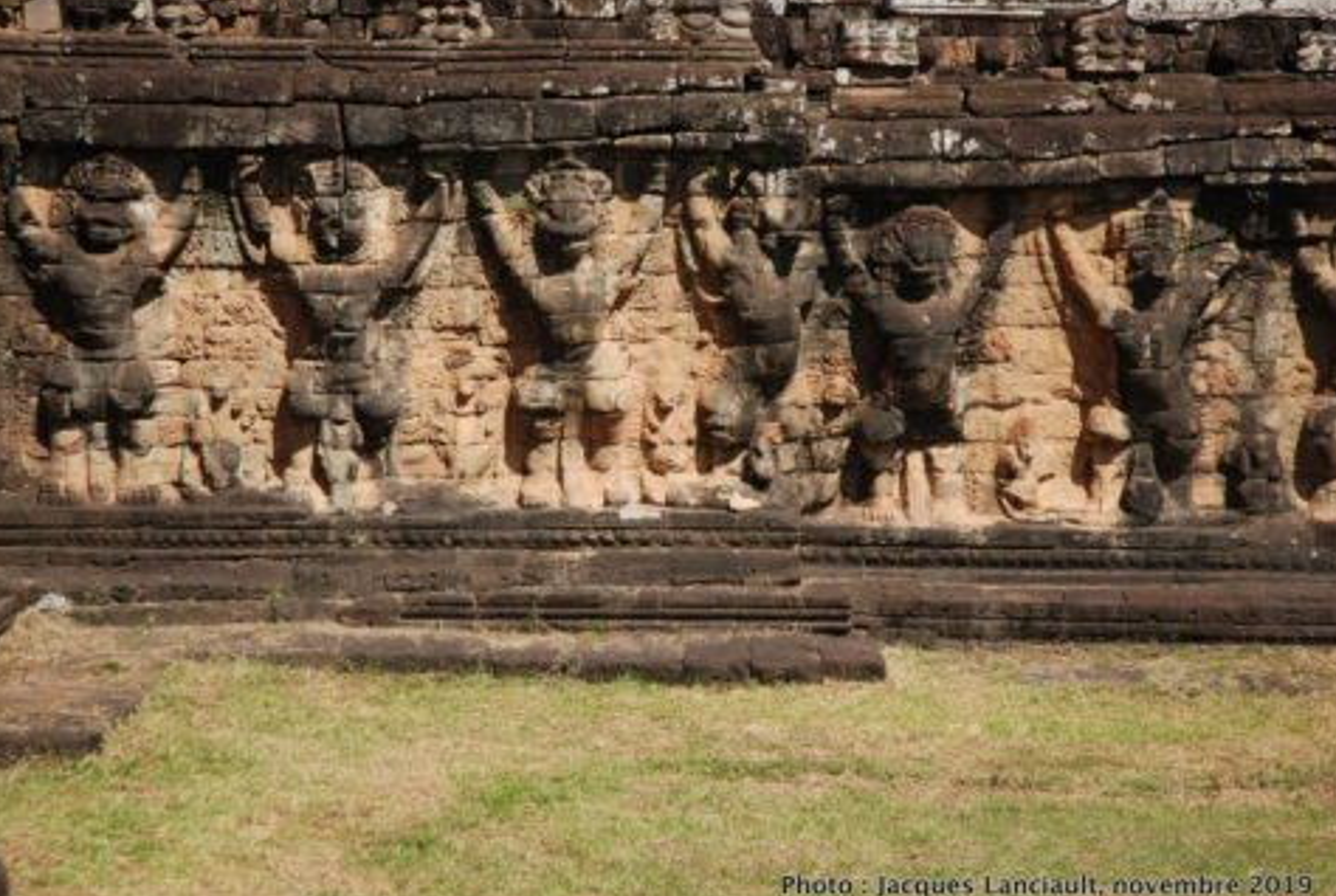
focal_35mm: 98
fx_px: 3644
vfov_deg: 14.0
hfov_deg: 20.8
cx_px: 643
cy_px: 455
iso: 100
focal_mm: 62
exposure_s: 1/400
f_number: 5
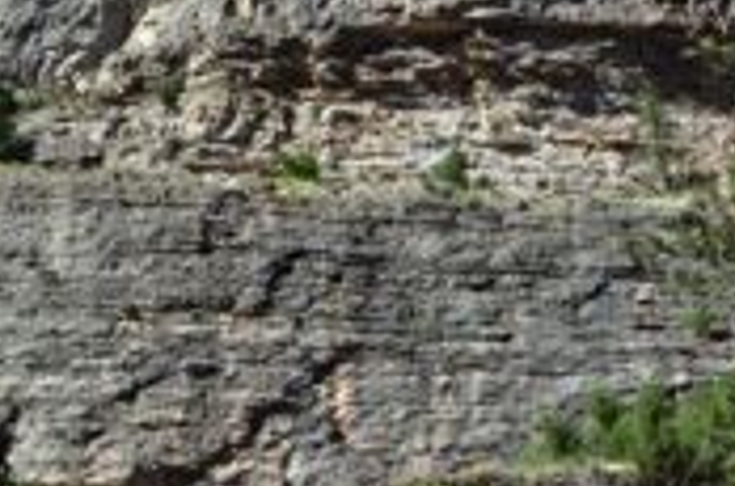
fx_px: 3926
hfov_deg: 10.5
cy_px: -150
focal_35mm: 193
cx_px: 929
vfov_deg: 7.0
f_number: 6.3
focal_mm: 35
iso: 100
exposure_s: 1/160
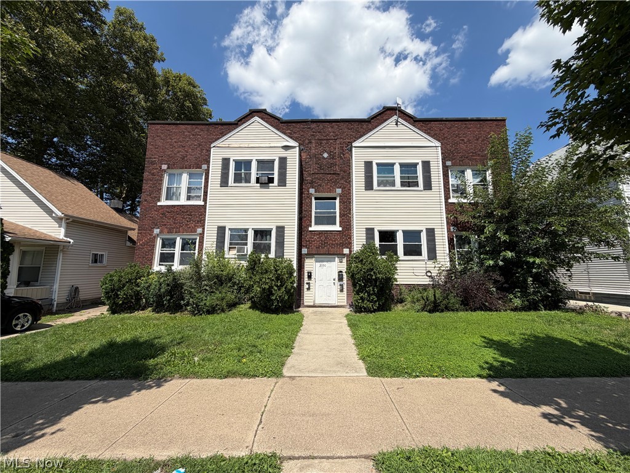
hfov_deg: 102.1
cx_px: 315
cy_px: 236
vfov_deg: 85.7
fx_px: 255
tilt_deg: +9.0
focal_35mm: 14
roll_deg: -0.4
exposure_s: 1/914
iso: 20
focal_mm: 2.22
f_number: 2.2
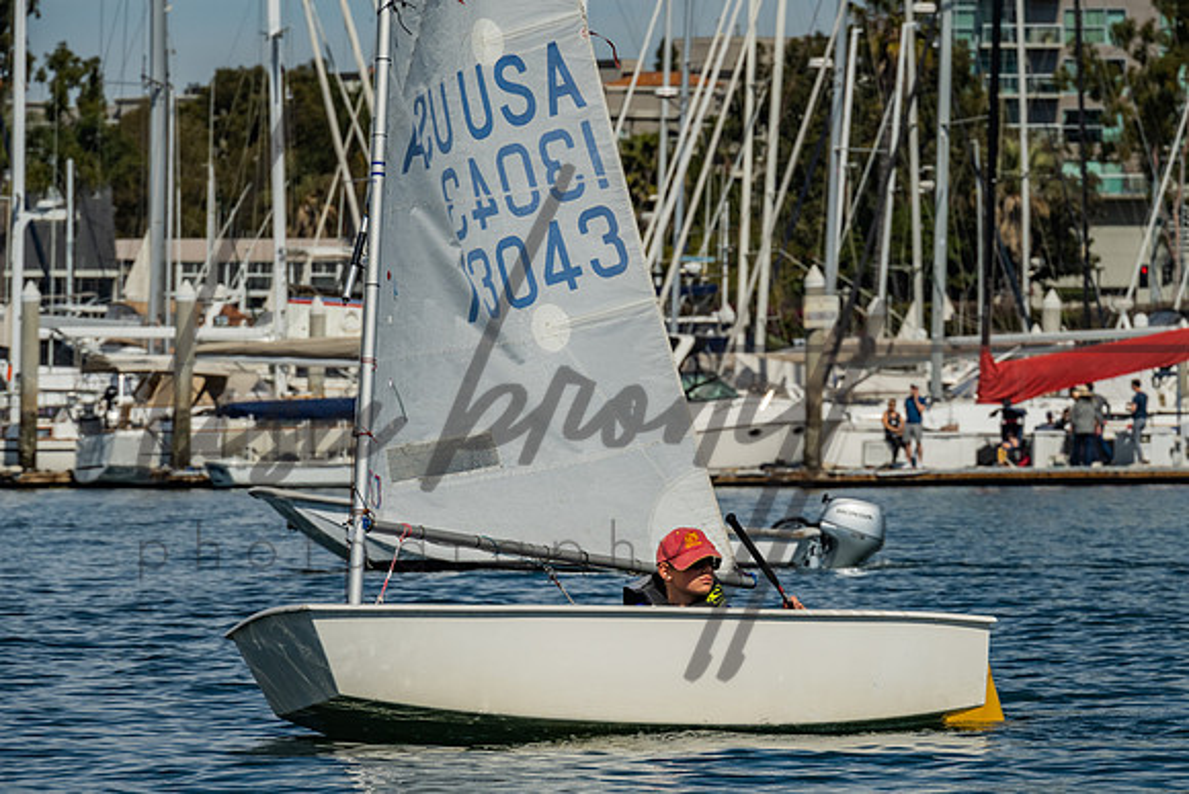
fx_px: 9931
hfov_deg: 6.8
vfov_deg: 4.6
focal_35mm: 301
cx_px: 794
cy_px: 441
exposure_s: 1/500
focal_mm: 200
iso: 250
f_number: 10
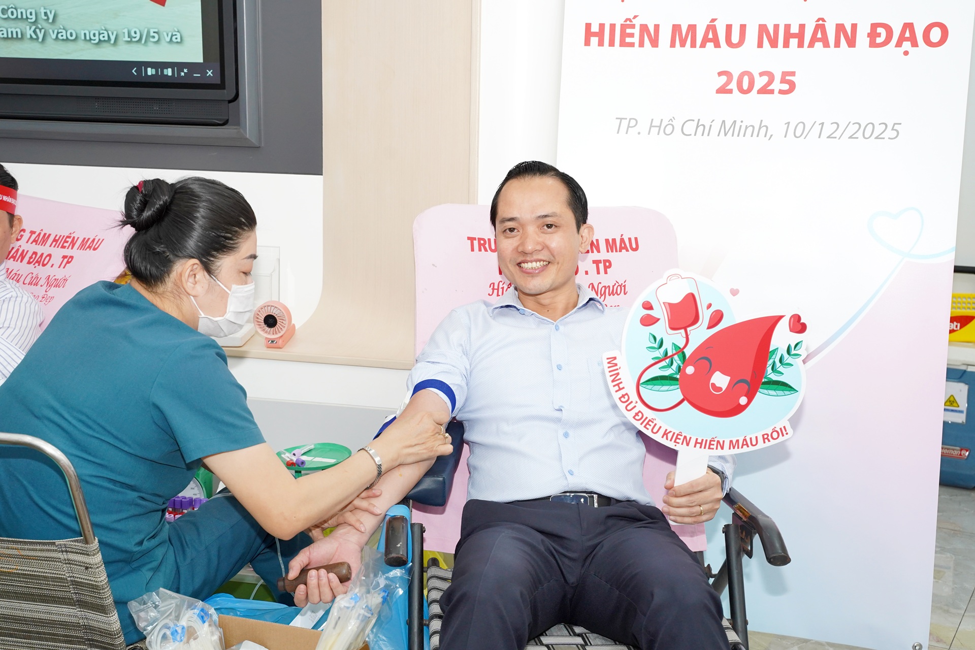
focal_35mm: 48
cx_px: 488
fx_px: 1300
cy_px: 325
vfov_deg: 28.1
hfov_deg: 41.1
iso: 1250
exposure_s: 1/125
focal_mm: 48
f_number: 5.6
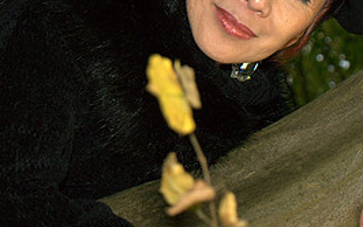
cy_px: 20
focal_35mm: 167
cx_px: 228
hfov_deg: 12.5
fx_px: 1651
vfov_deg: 7.8
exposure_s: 1/80
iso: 200
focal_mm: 50
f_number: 5.6
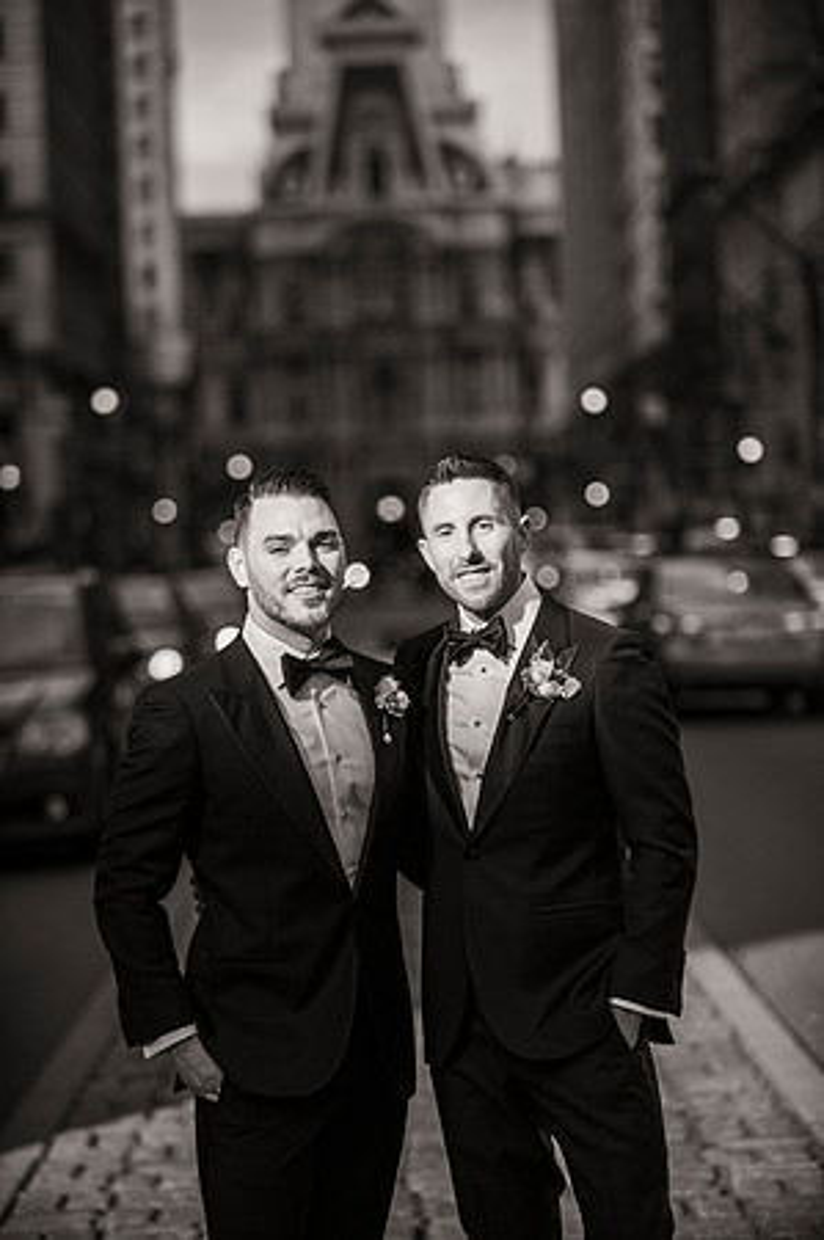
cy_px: 620
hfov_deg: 13.0
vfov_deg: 19.5
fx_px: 3613
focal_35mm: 105
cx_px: 412
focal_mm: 105
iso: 800
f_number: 2.8
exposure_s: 1/8000
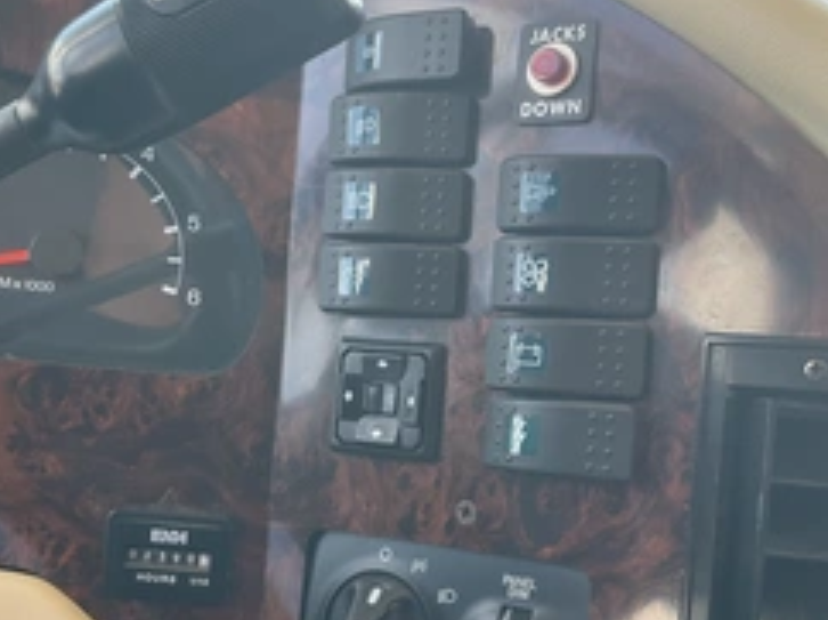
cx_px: 397
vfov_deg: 30.1
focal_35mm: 48
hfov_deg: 39.7
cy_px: 387
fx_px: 1147
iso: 40
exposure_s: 1/122
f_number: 1.8
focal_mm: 3
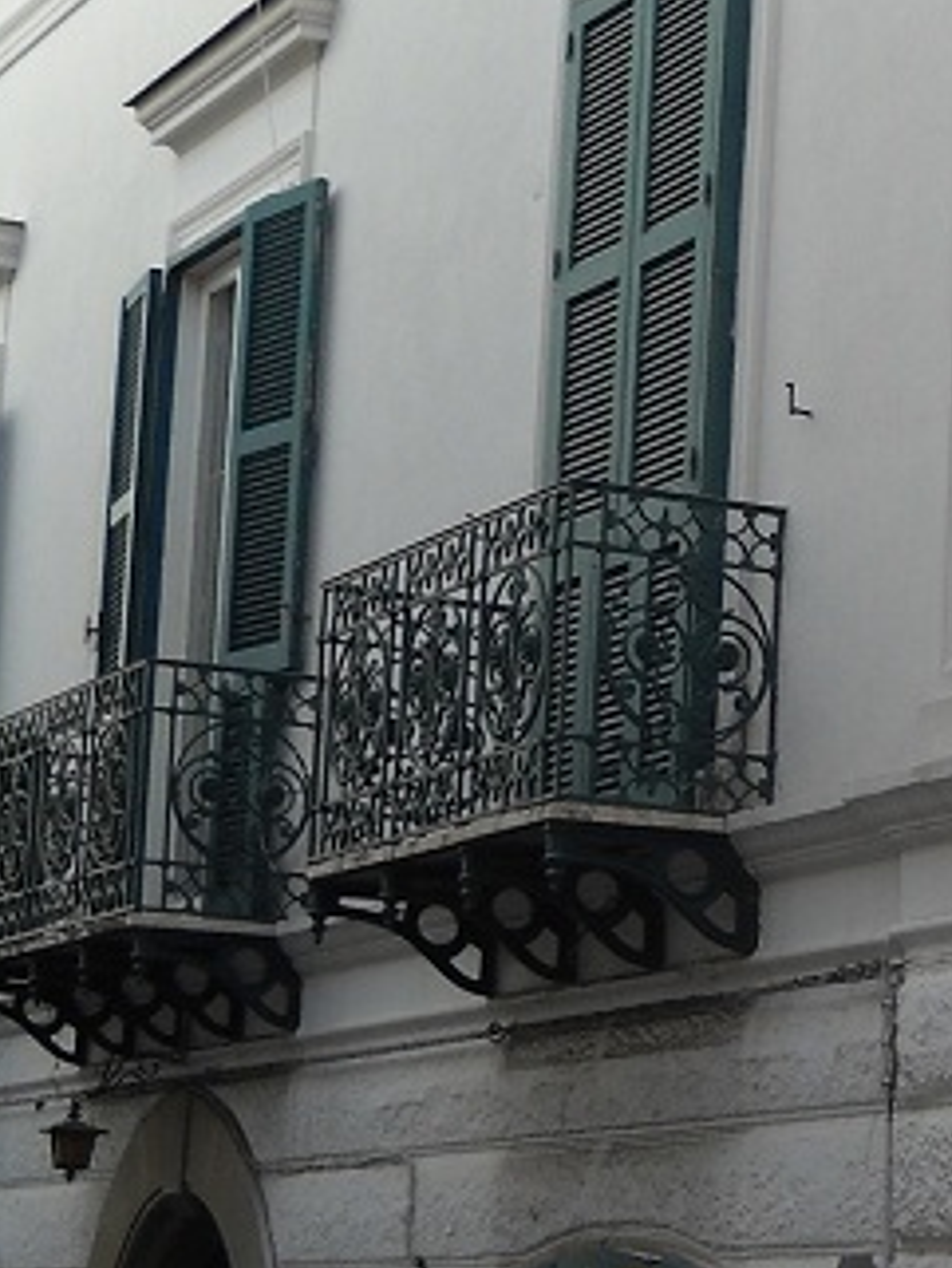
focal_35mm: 125
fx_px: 4581
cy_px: 399
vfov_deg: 15.7
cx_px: 1408
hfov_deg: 11.4
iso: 64
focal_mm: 6.72
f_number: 3.1
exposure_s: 1/192
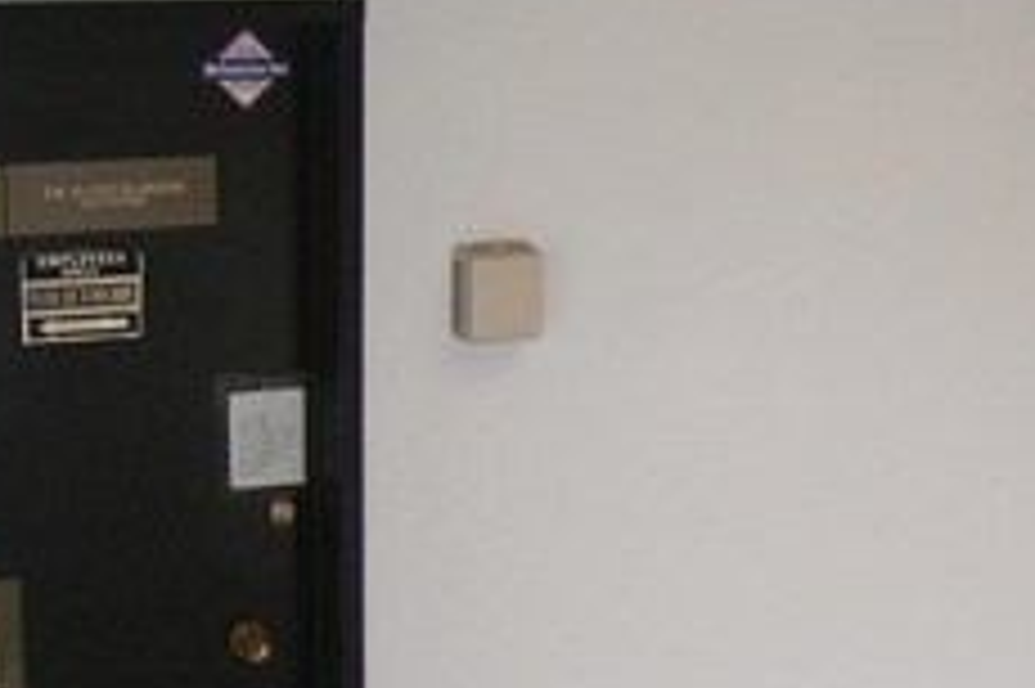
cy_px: 800
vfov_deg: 12.2
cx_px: 1233
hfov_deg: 17.7
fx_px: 3160
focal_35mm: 110
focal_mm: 6.2
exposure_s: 1/160
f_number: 2.7
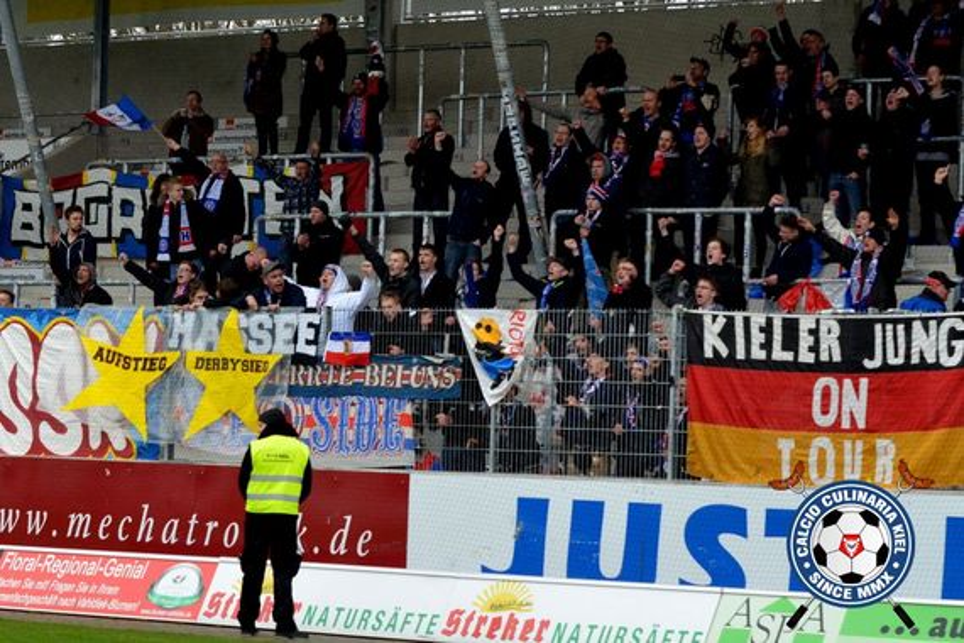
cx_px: 482
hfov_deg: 19.5
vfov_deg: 13.0
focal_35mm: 105
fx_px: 2811
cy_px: 322
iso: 1250
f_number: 5.6
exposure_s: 1/1250
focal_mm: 70
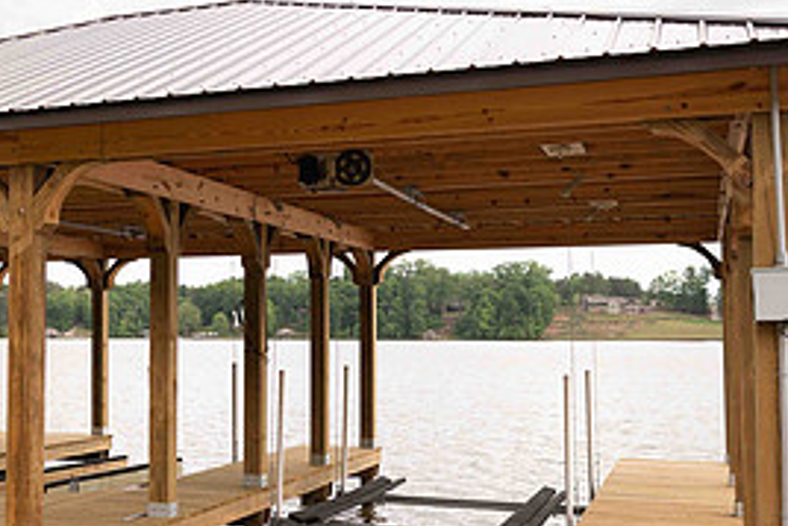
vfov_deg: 26.0
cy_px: 287
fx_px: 1139
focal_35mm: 52
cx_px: 159
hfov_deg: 36.9
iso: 125
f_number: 2.5
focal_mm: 24
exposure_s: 1/1000
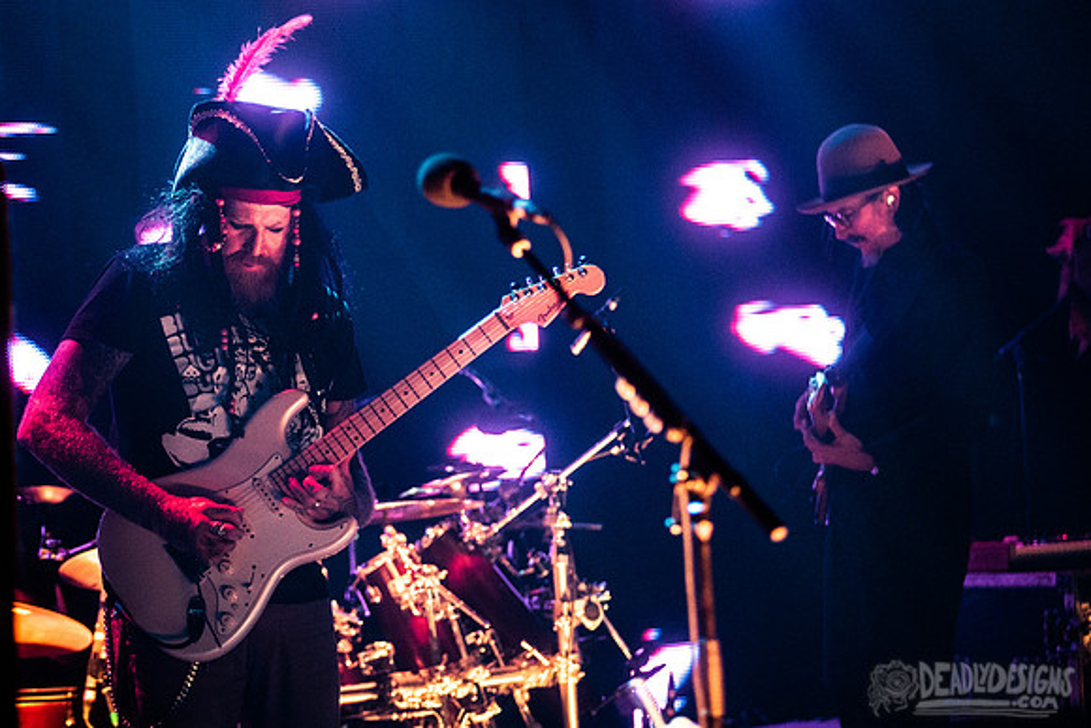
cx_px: 487
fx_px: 3753
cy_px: 398
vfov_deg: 11.1
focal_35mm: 124
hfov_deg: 16.5
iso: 4000
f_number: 3.2
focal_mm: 110
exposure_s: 1/100
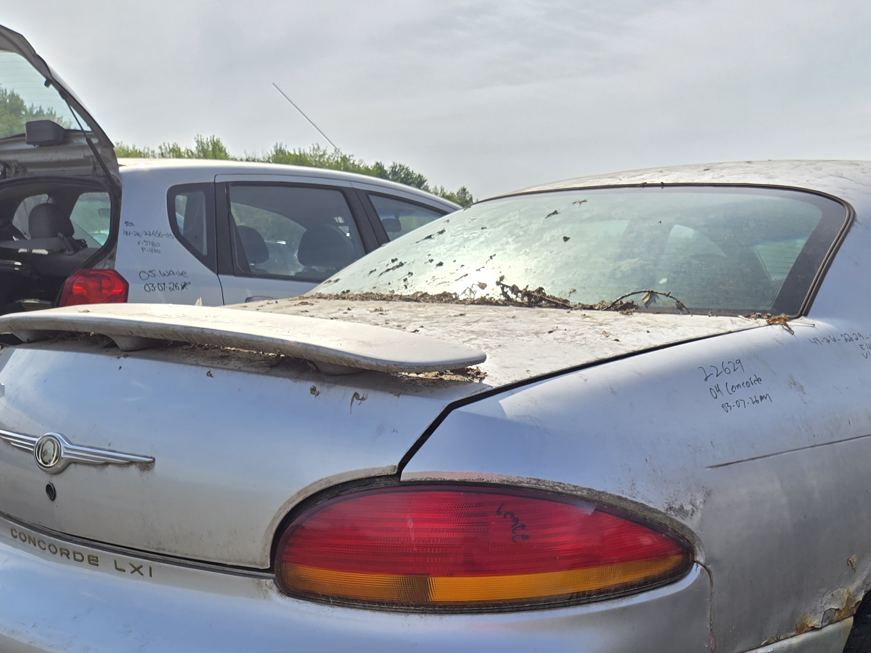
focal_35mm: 43
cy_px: 589
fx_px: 1082
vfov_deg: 32.0
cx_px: 593
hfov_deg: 43.1
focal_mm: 5.4
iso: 25
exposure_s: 1/2038
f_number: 1.8
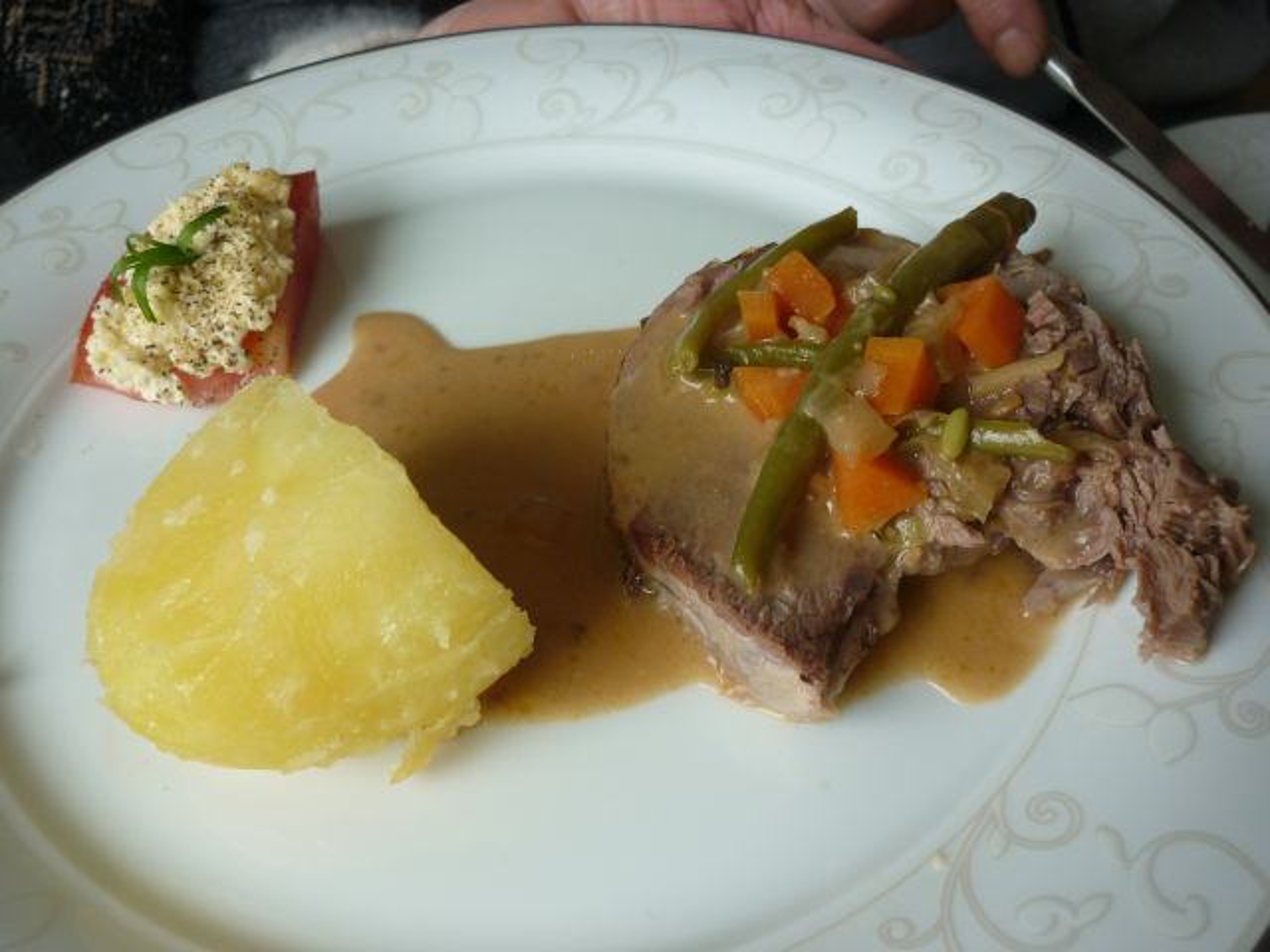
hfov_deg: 55.4
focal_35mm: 33
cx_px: 635
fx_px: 1211
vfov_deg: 42.9
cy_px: 476
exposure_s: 1/100
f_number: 2.8
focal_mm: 5.5
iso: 80
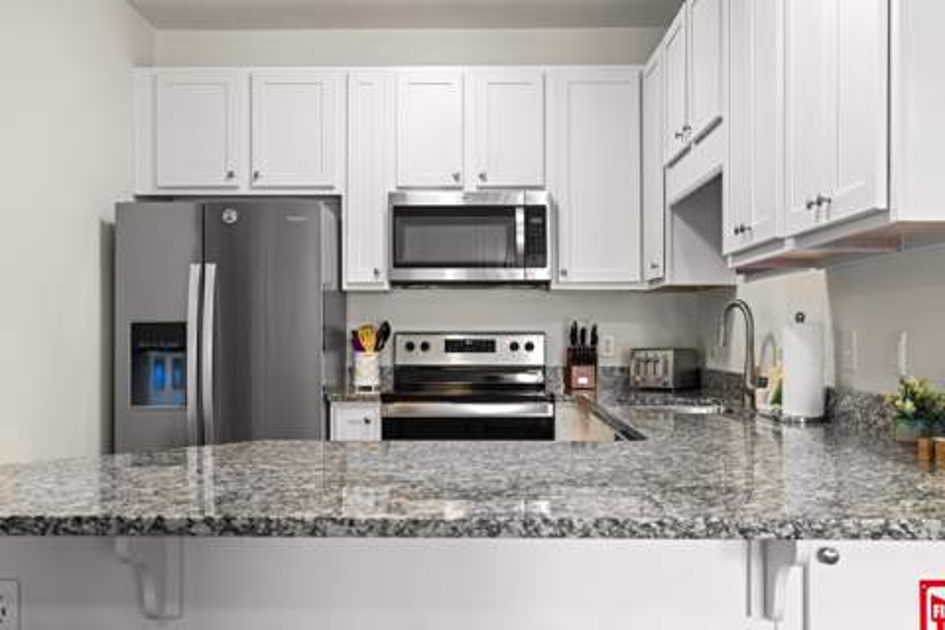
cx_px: 472
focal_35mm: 35
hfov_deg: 54.4
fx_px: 919
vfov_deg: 37.9
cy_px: 315
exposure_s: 1/3
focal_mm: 35
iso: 800
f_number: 8
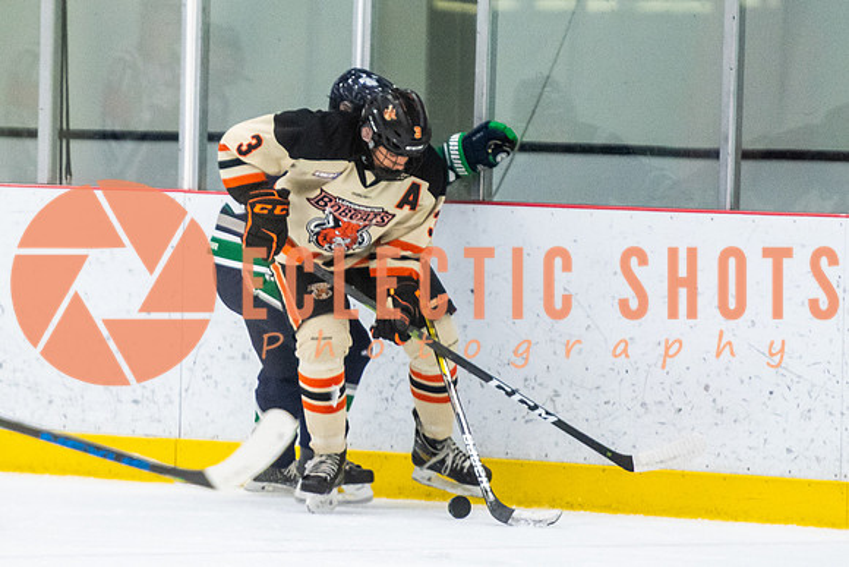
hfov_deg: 4.2
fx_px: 11646
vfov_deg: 2.8
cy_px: 191
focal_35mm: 494
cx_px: 252
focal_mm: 190
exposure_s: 1/640
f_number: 2.8
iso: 1800
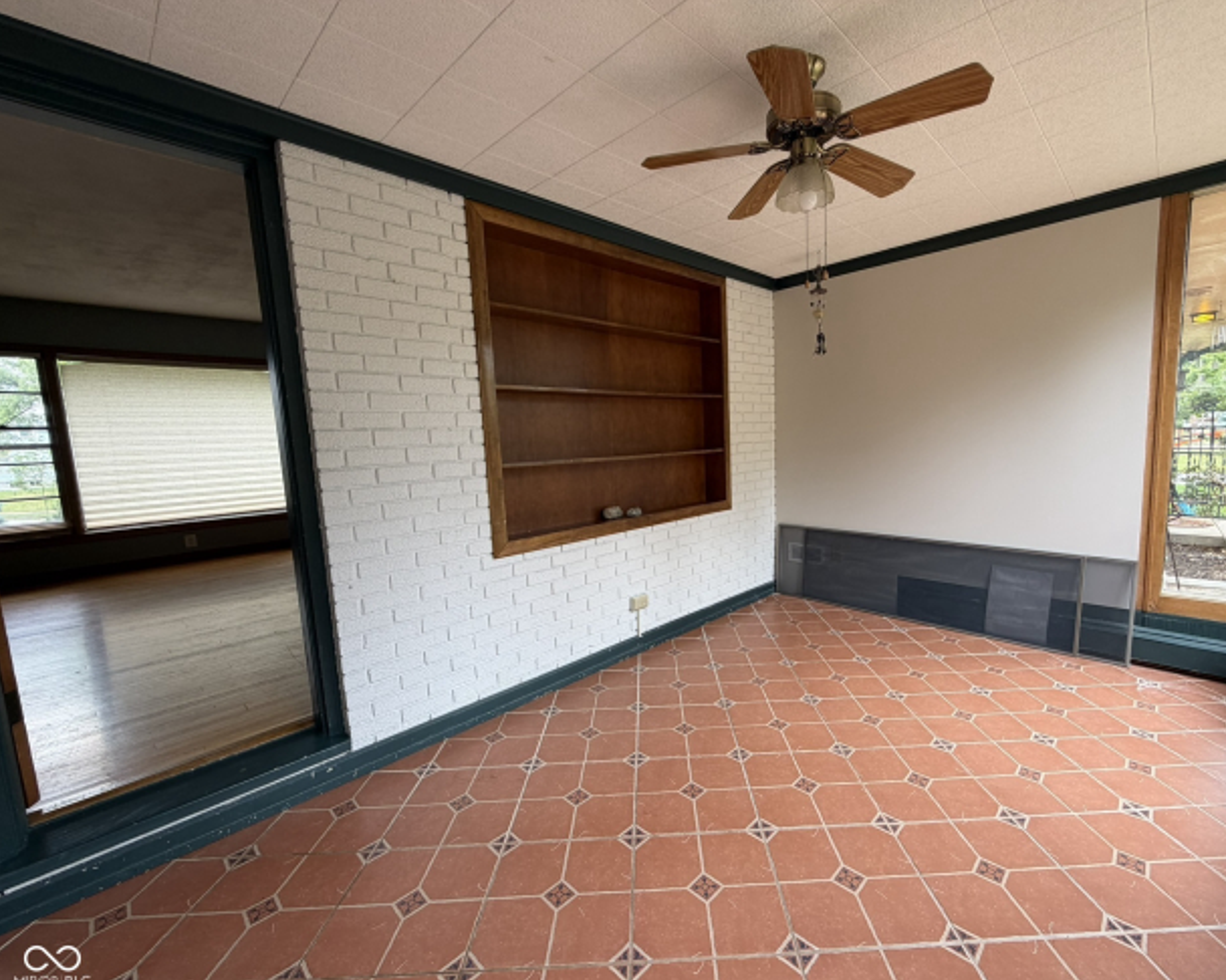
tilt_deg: -6.3
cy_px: 500
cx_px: 666
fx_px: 544
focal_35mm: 15
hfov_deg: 96.6
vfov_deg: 84.0
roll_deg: +2.6
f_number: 2.2
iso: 80
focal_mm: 2.22
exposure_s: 1/121
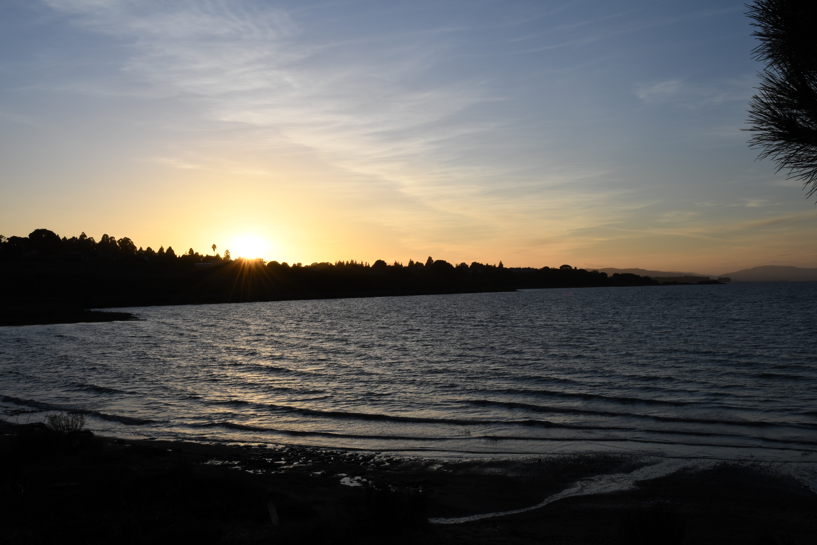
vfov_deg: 34.2
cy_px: 272
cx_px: 408
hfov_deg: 49.6
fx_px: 885
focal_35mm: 39
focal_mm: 26
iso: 160
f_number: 20
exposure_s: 1/100
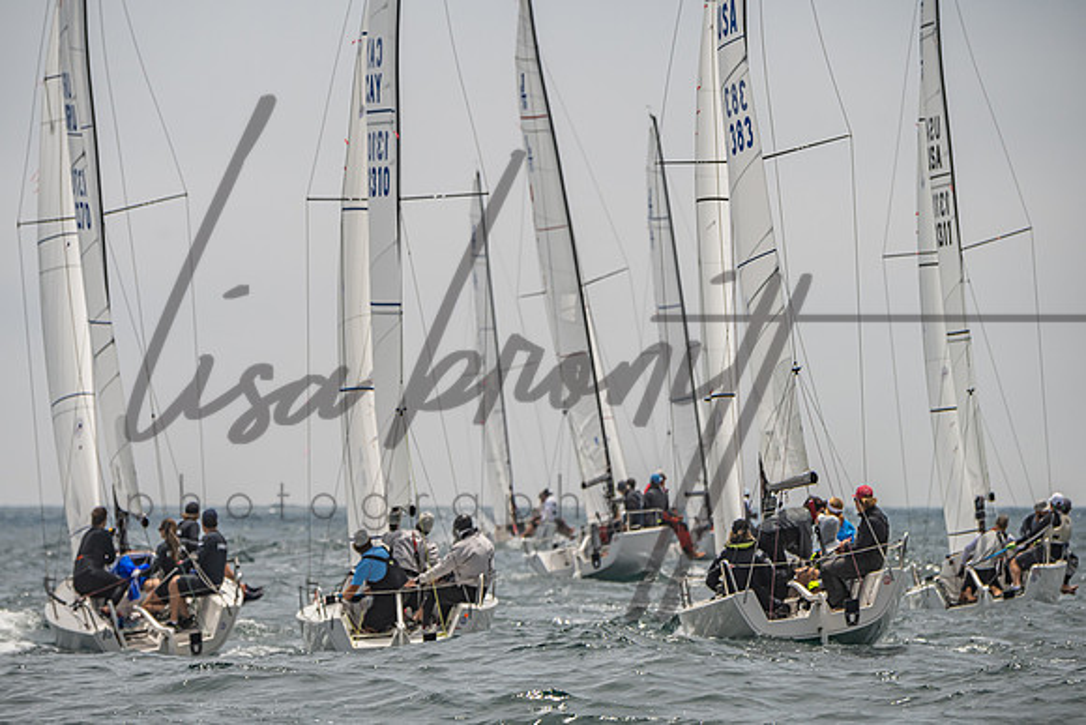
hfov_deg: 6.8
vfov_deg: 4.5
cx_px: 510
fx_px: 9140
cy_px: 391
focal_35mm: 303
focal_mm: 260
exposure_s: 1/3200
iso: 400
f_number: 6.3
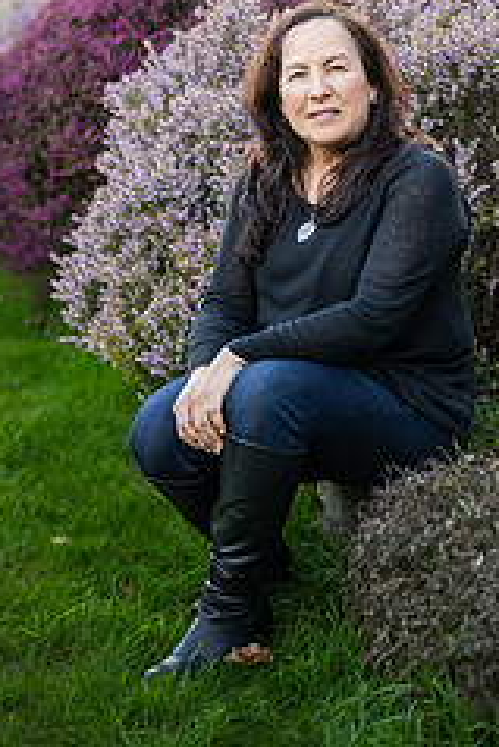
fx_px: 2118
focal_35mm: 102
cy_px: 122
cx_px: 292
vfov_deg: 19.7
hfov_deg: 13.4
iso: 280
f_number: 2.2
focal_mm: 54
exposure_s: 1/800
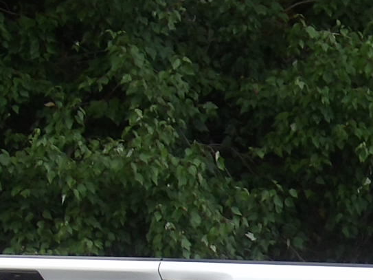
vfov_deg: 2.2
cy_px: 363
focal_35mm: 683
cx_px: 648
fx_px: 7358
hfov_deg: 2.9
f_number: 4.3
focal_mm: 25.6
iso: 100
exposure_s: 1/126
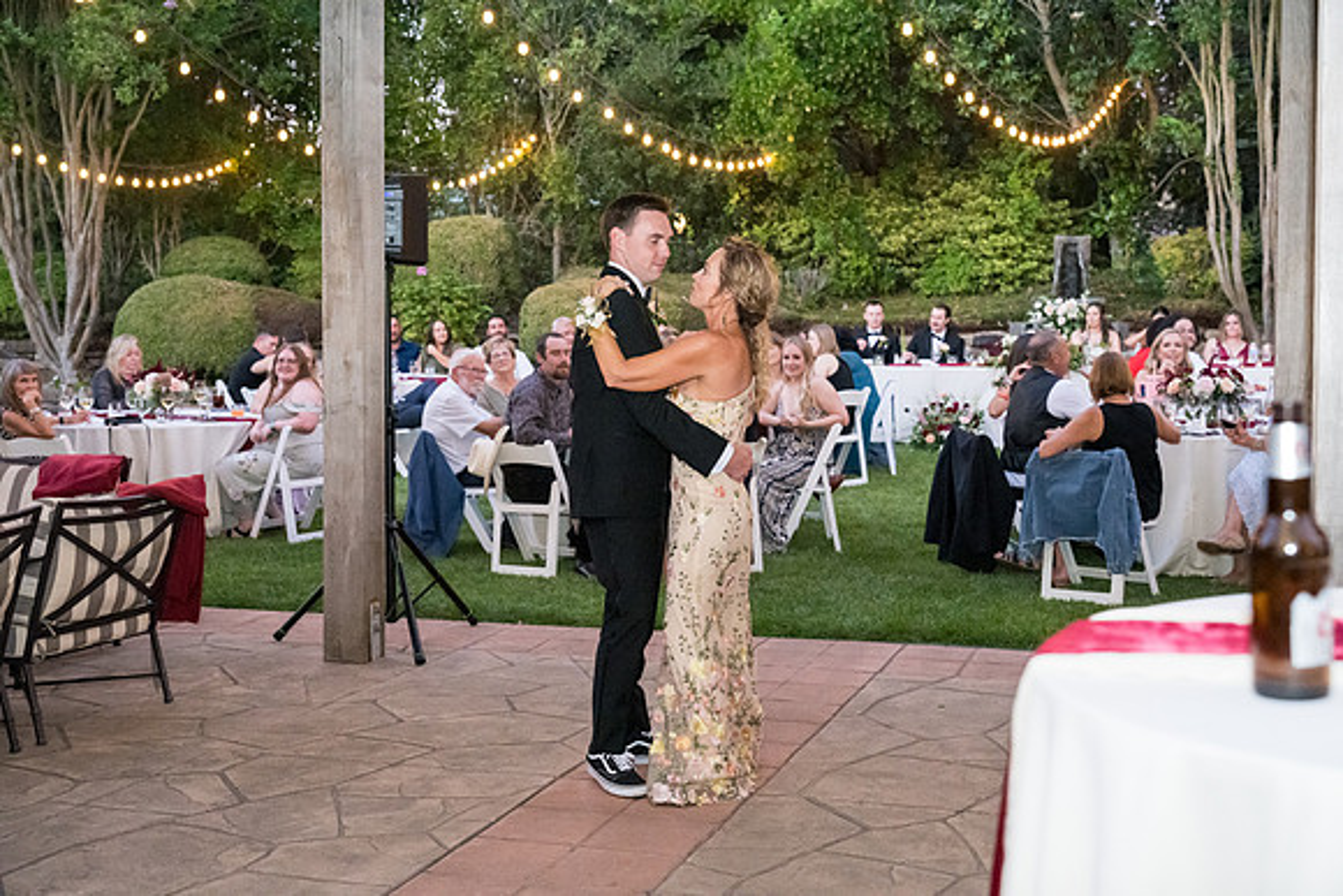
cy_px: 448
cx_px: 672
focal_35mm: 43
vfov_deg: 31.2
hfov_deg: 45.4
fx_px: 1604
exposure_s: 1/400
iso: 10000
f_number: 4
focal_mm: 43
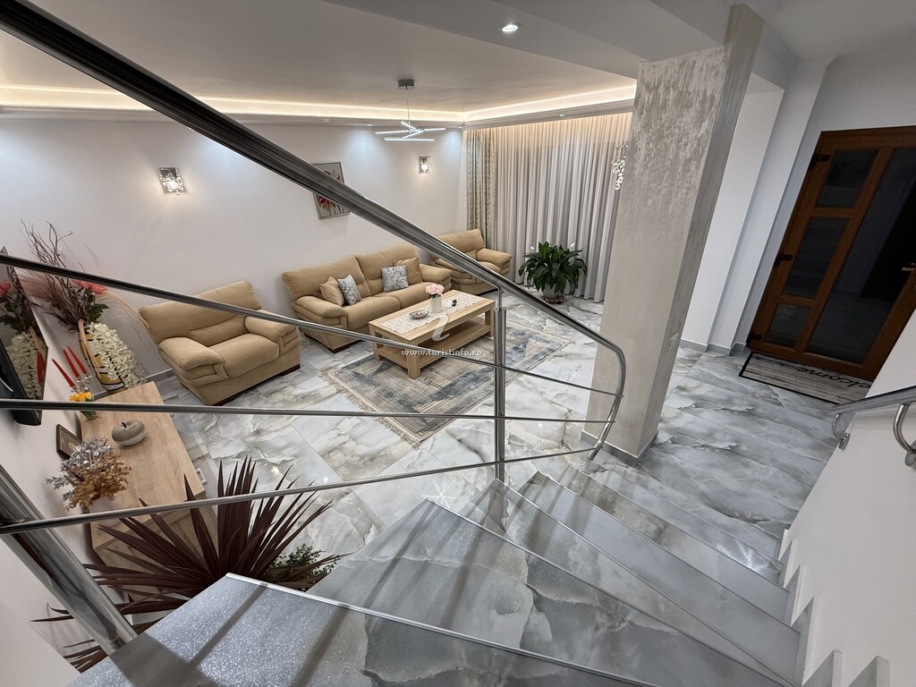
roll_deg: +2.8
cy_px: 344
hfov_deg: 102.1
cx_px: 458
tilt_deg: -26.4
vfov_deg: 85.7
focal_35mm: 14
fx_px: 370
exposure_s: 1/100
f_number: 2.2
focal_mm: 2.22
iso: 125
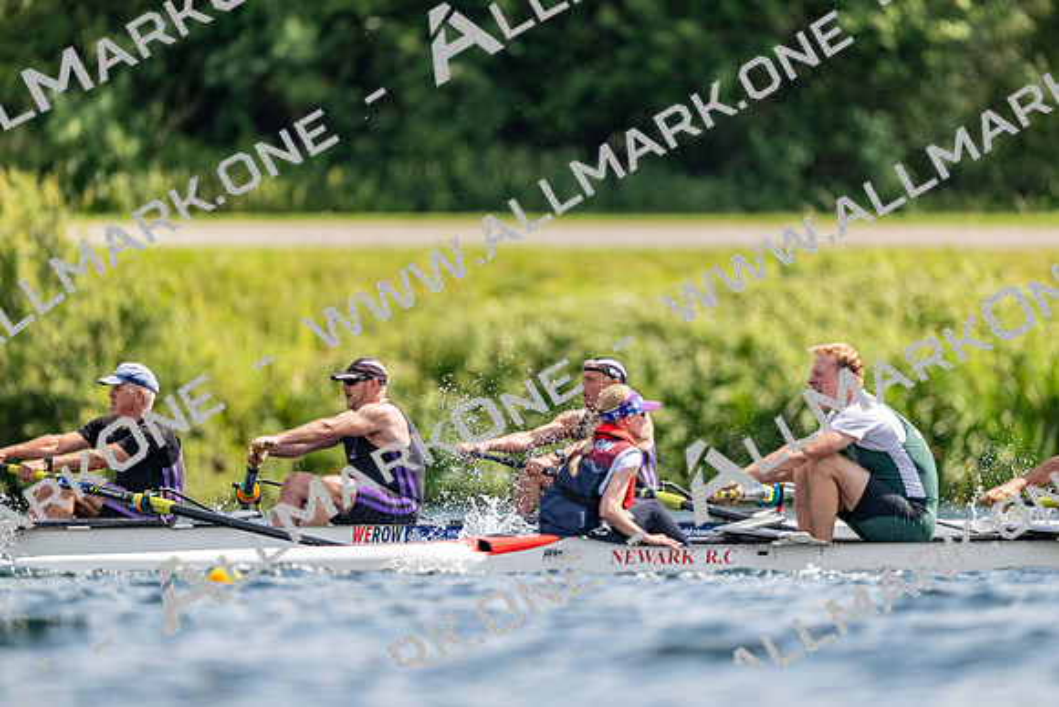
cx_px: 530
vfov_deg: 2.3
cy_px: 354
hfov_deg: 3.4
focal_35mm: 600
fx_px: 17653
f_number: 4
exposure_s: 1/3200
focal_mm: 600
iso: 500
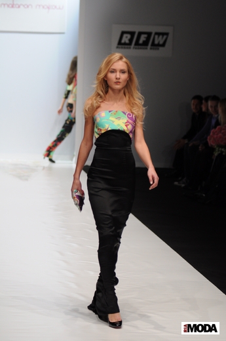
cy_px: 170
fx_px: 1304
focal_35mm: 138
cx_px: 113
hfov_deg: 9.9
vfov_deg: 14.9
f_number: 3.2
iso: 800
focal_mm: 92
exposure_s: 1/320
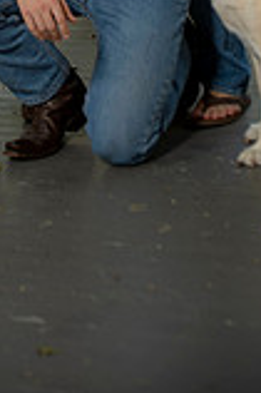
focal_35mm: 199
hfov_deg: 6.9
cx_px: 46
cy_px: -137
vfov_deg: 10.1
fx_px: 2169
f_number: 3.5
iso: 100
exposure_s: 1/250
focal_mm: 70
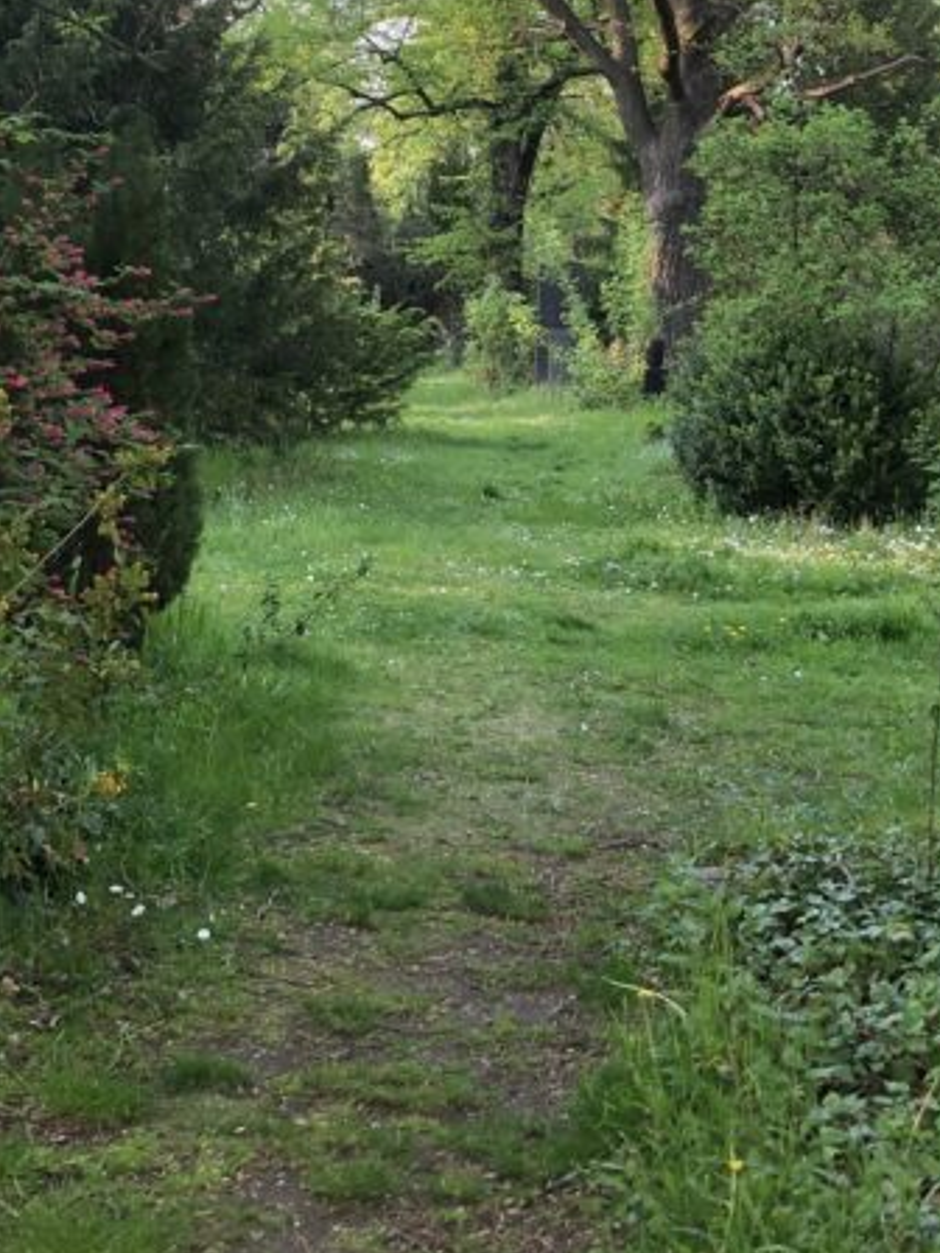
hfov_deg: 22.9
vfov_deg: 29.8
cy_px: 324
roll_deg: +1.0
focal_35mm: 64
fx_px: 2317
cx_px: 490
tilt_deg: +0.1
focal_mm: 3.99
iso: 25
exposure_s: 1/120
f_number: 1.8
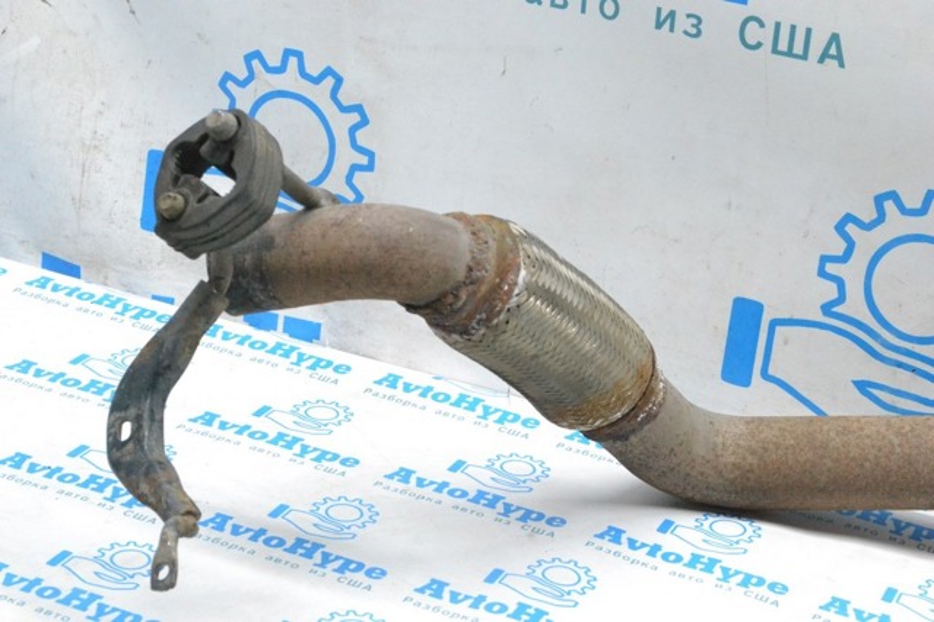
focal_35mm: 82
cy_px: 311
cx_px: 467
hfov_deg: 24.6
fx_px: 2139
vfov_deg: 16.5
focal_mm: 55
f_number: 9
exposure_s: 1/160
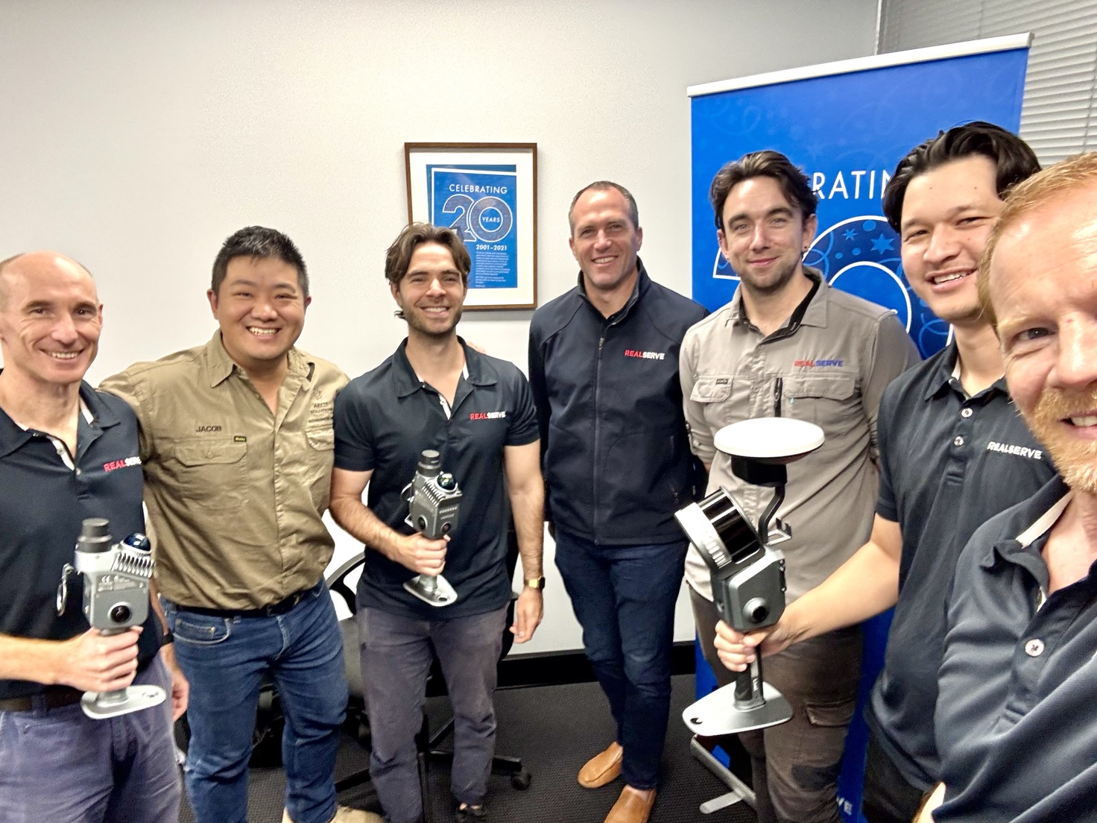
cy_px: 440
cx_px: 523
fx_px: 792
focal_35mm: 25
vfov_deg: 54.8
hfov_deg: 69.4
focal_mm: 2.69
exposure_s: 1/50
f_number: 1.9
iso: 125
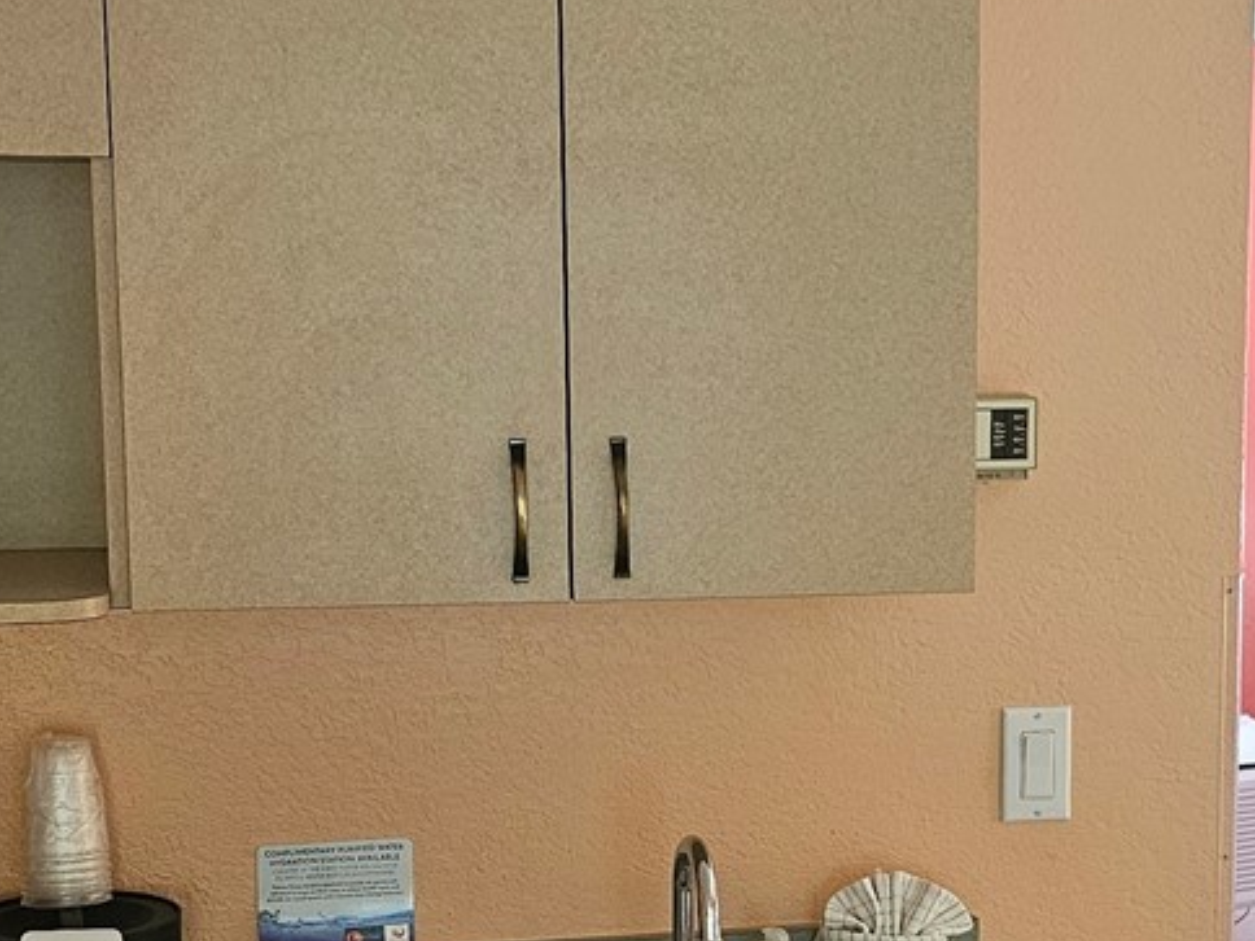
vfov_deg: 19.3
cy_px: 684
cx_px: 913
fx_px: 2755
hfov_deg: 25.4
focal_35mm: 76
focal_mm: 6.3
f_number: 1.7
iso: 640
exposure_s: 1/60
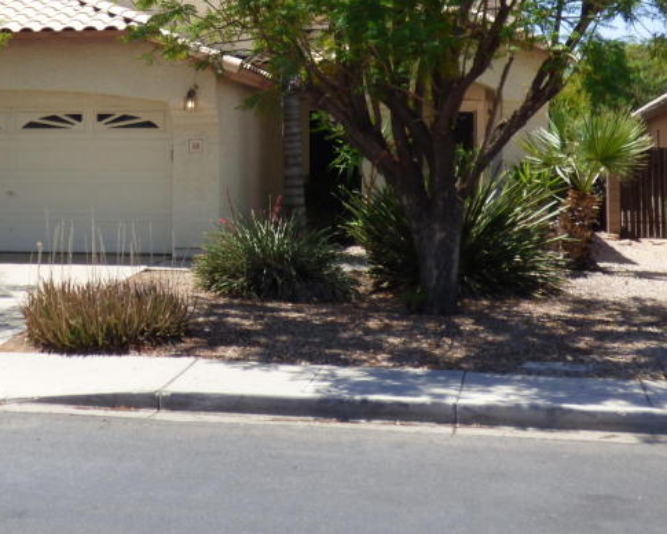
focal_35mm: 66
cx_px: 186
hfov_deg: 28.4
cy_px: 85
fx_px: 1303
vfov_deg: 22.7
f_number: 3.4
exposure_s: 1/800
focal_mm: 5.78
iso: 100
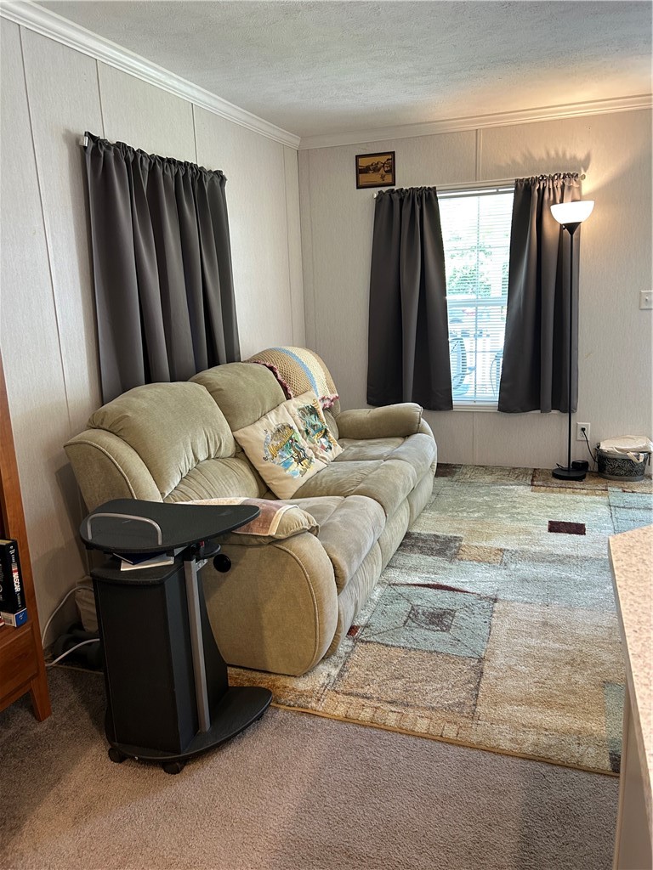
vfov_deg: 67.3
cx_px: 326
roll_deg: +1.6
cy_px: 435
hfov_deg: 53.1
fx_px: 654
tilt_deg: -12.5
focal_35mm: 26
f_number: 1.5
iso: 125
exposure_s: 1/60
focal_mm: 5.7
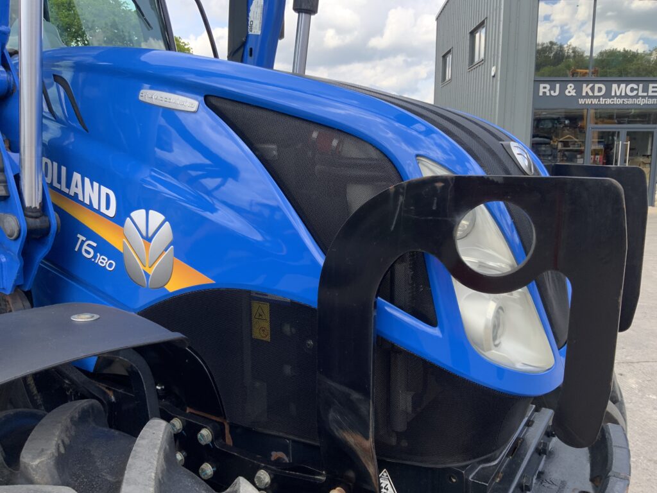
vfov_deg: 48.2
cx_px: 328
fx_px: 550
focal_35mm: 29
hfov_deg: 61.7
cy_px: 246
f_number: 1.8
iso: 16
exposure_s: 1/389
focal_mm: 3
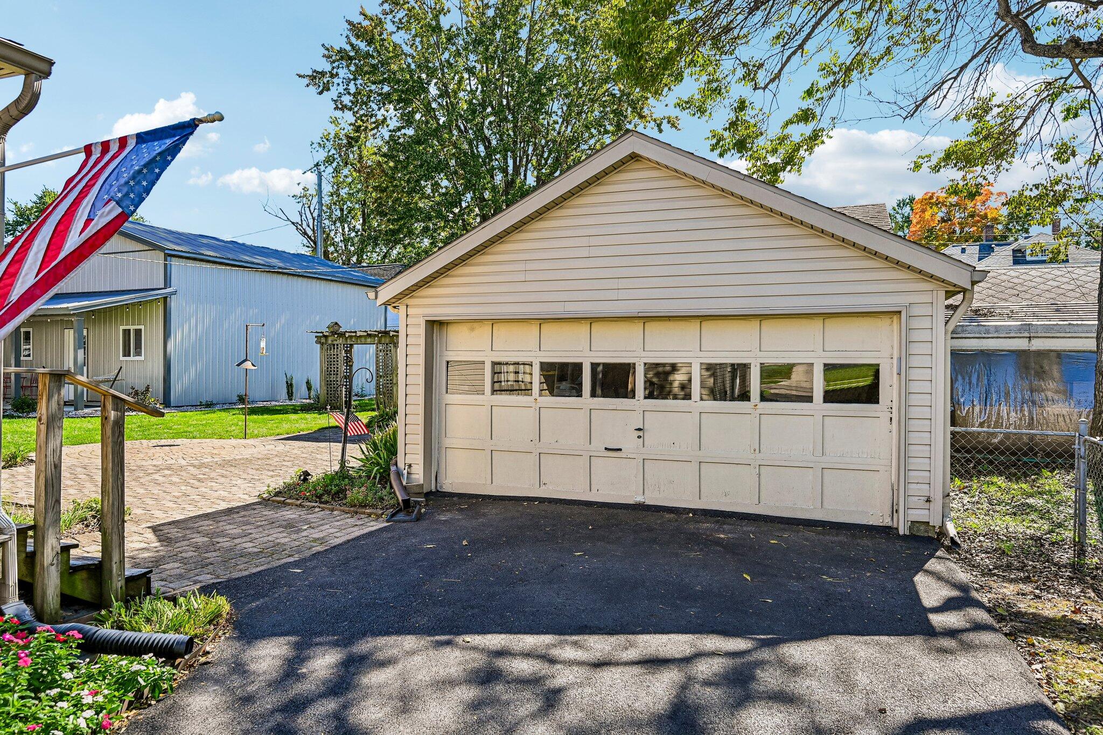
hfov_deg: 76.1
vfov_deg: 55.1
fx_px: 705
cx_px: 552
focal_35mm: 23
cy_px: 368
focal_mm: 23
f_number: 4.8
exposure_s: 1/500
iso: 400
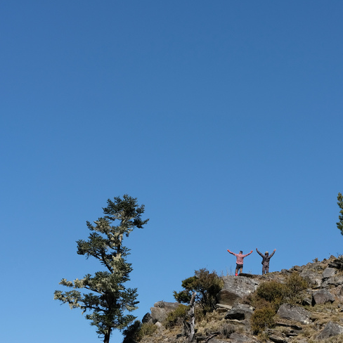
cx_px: 216
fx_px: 684
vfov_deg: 28.0
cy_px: 216
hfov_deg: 28.1
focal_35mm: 61
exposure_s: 1/800
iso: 400
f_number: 8
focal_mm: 23
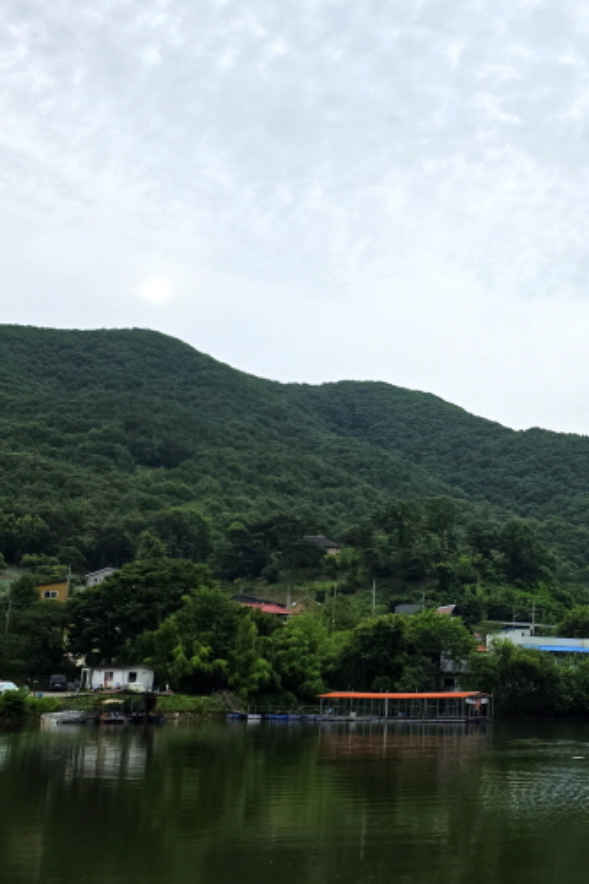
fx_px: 1203
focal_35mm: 49
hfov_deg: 26.5
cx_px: 543
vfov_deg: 40.3
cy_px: 423
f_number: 1.7
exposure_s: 1/2000
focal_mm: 6.3
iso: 125
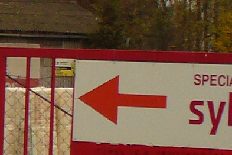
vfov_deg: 5.0
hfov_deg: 7.0
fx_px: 1779
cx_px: -356
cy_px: 103
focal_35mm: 276
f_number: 2.8
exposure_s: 1/160
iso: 80
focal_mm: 6.1
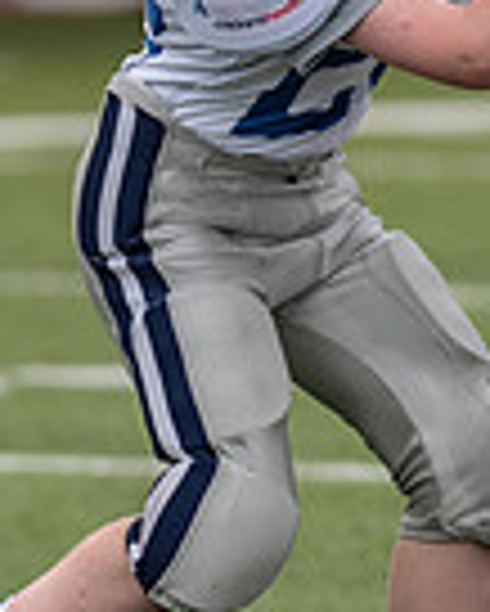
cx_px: 604
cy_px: 57
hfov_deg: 1.3
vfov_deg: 1.6
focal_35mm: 1210
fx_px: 21910
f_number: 3.5
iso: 250
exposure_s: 1/1250
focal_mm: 200
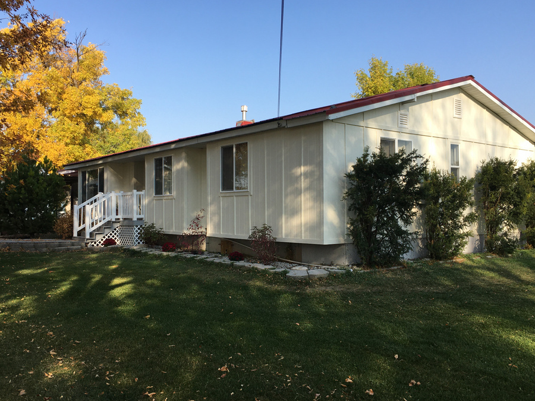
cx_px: 264
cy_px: 198
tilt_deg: +1.3
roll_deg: +0.8
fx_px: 510
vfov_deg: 42.9
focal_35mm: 33
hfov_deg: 55.4
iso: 25
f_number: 2.2
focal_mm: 4.15
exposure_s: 1/827
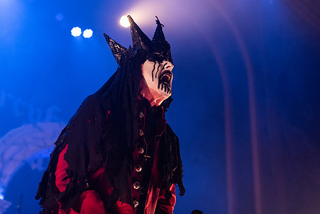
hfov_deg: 30.9
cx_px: 170
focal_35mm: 65
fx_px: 578
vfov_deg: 21.0
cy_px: 109
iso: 2000
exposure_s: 1/320
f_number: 3.2
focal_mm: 50
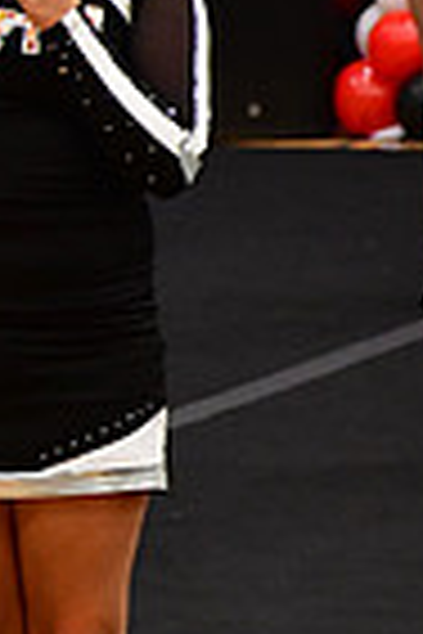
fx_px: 10310
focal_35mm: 585
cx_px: 1292
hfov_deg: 2.3
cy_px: 88
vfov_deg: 3.5
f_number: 3.5
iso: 4000
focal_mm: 95
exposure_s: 1/500
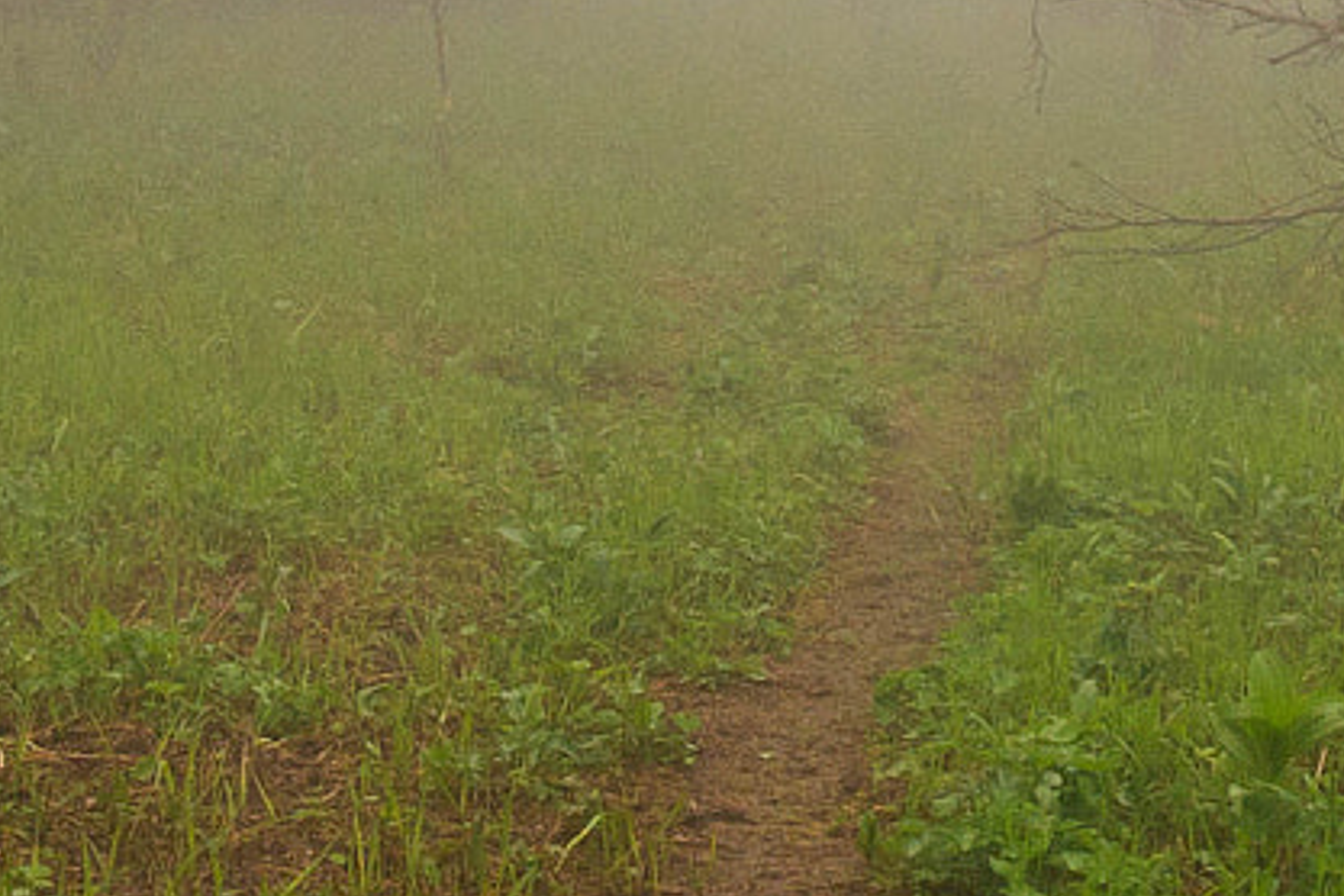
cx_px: 322
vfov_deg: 11.0
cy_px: -765
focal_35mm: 115
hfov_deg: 17.7
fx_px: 4293
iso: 400
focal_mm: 30
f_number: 9
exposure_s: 1/250
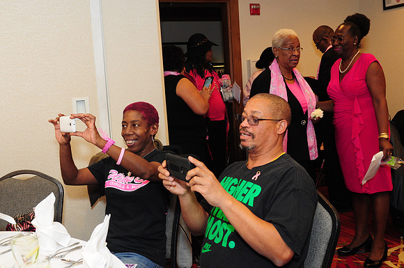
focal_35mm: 39
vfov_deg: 34.1
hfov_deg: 49.6
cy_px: 134
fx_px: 437
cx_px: 202
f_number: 4.5
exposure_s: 1/60
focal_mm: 26
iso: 800
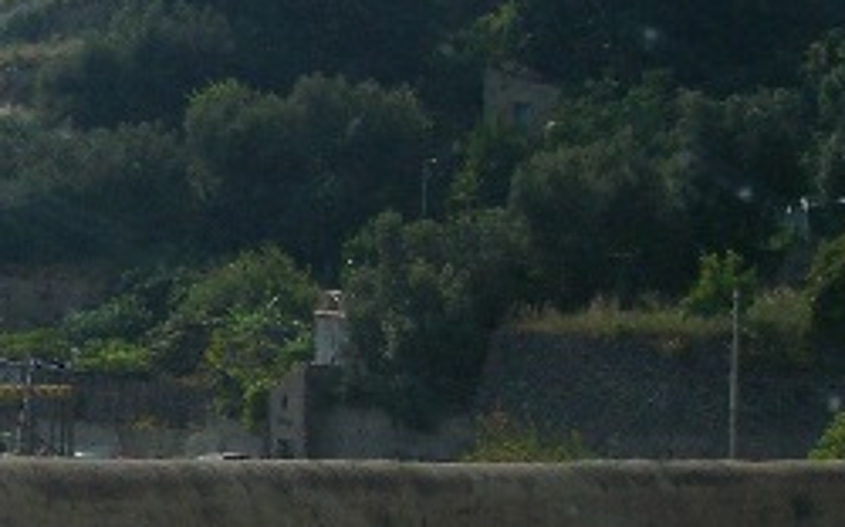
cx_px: -392
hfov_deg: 15.1
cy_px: 307
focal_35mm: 129
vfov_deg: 10.1
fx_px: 2969
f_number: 4.8
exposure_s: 1/1000
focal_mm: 8
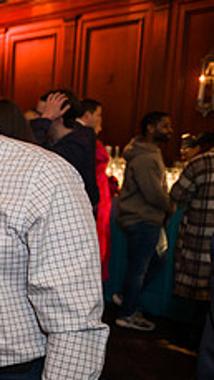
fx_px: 695
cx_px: -232
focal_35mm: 69
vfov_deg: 30.4
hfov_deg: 14.2
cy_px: 241
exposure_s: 1/200
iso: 1600
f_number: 3.2
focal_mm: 26
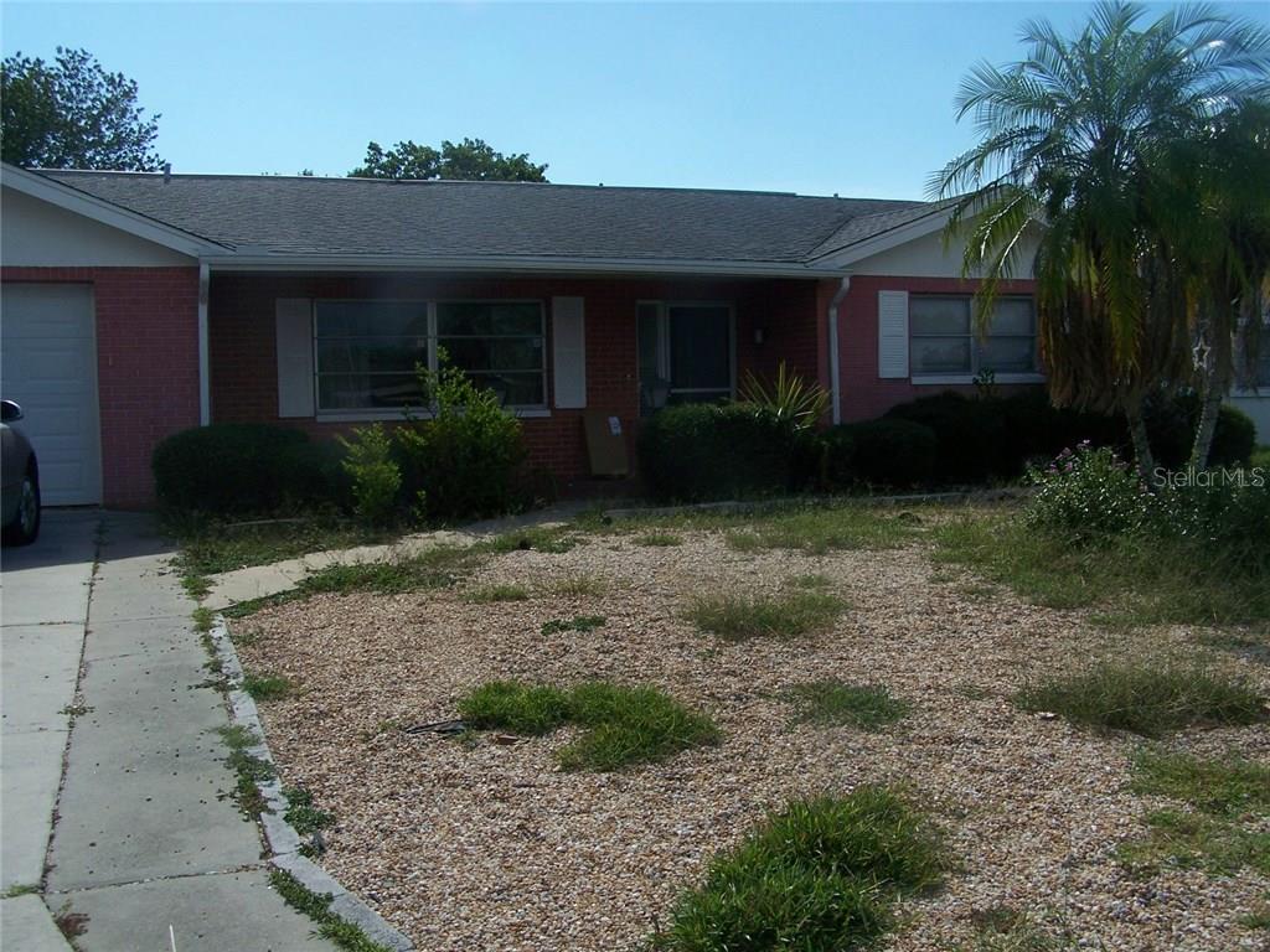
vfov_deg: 37.7
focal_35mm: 38
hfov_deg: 49.0
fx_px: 1394
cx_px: 635
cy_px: 476
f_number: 5.6
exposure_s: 1/1000
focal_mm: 6.3
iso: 80
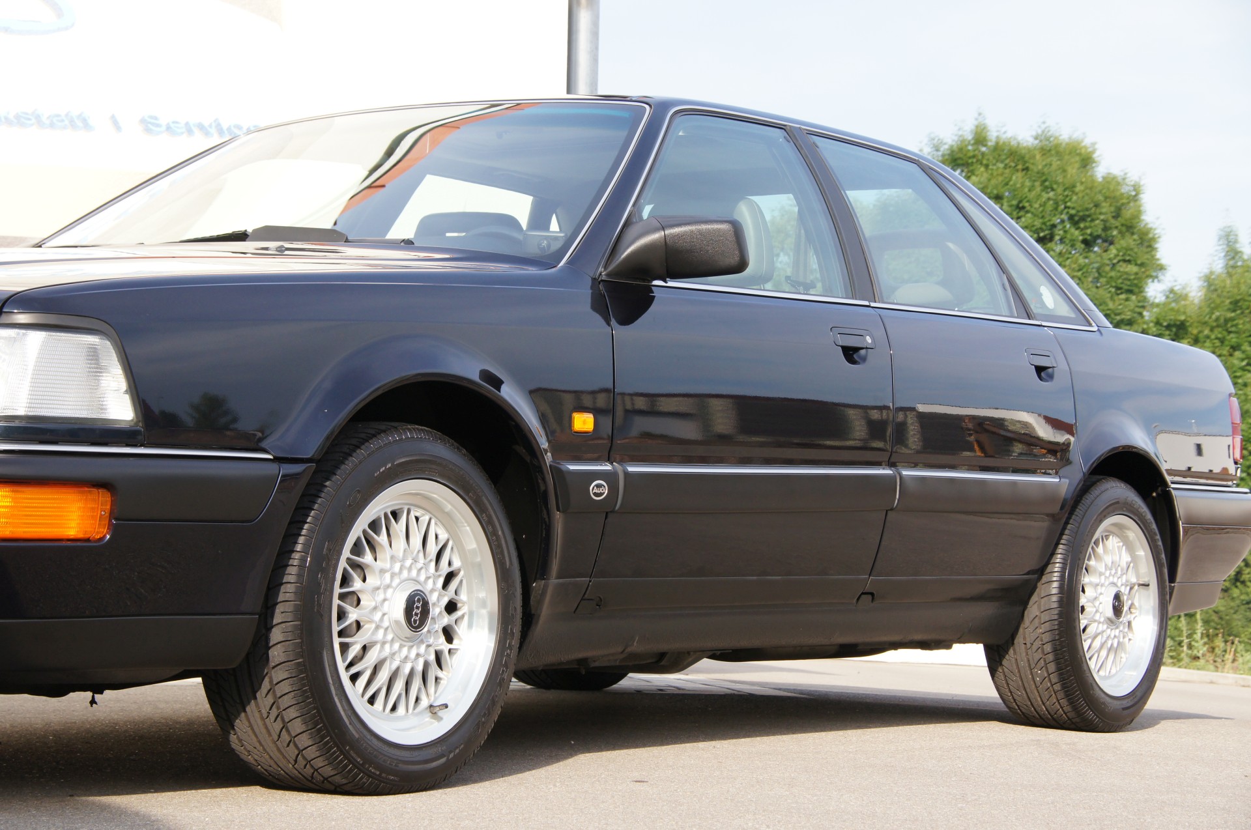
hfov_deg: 27.0
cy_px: 415
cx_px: 626
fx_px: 2602
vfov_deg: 18.1
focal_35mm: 75
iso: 400
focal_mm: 50
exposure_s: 1/320
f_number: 9
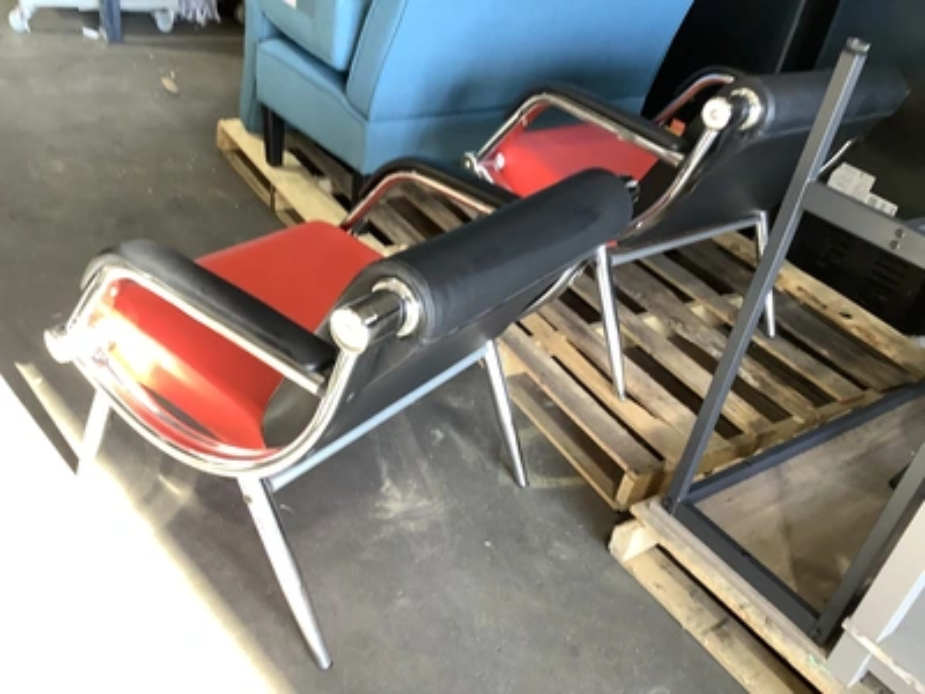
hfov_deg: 58.4
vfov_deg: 45.4
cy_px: 347
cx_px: 462
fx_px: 828
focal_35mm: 31
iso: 100
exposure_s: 1/60
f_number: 2.4
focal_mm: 3.3
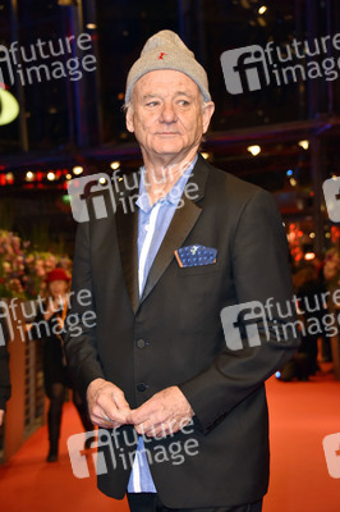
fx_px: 1022
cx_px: 170
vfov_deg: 28.1
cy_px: 256
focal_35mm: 72
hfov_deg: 18.9
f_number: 5.6
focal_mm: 72
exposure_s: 1/250
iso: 1600
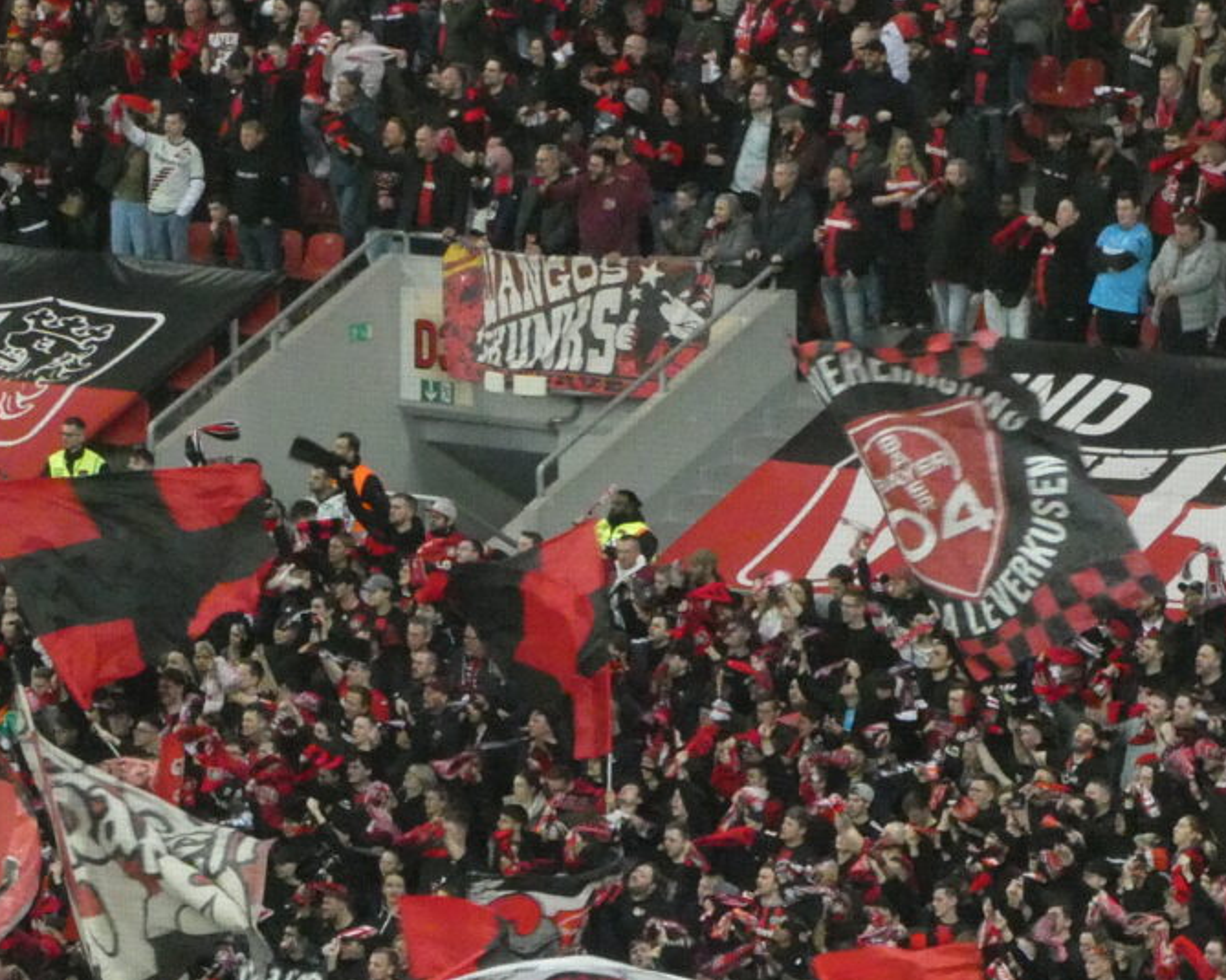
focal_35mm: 334
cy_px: 1007
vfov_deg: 4.6
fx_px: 12117
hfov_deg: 5.8
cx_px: 711
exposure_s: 1/80
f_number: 5.4
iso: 1000
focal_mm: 25.6
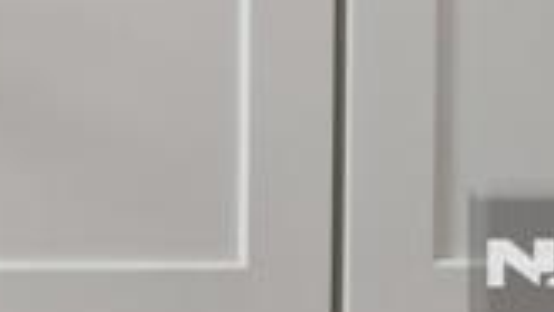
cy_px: -802
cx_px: -910
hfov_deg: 13.0
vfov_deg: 8.4
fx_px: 1528
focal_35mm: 104
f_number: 8
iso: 400
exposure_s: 1/8
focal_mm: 16
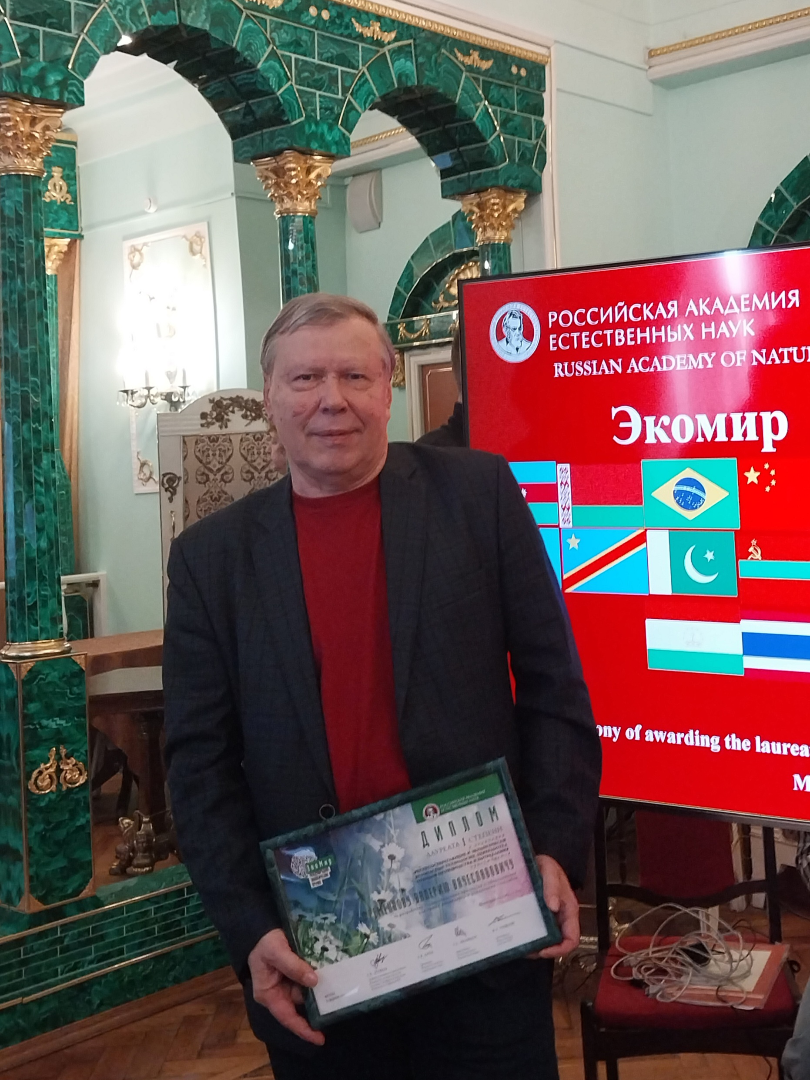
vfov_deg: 67.3
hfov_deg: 53.1
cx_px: 405
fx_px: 811
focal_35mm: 26
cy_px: 540
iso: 200
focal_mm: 4
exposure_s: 1/50
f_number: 1.8
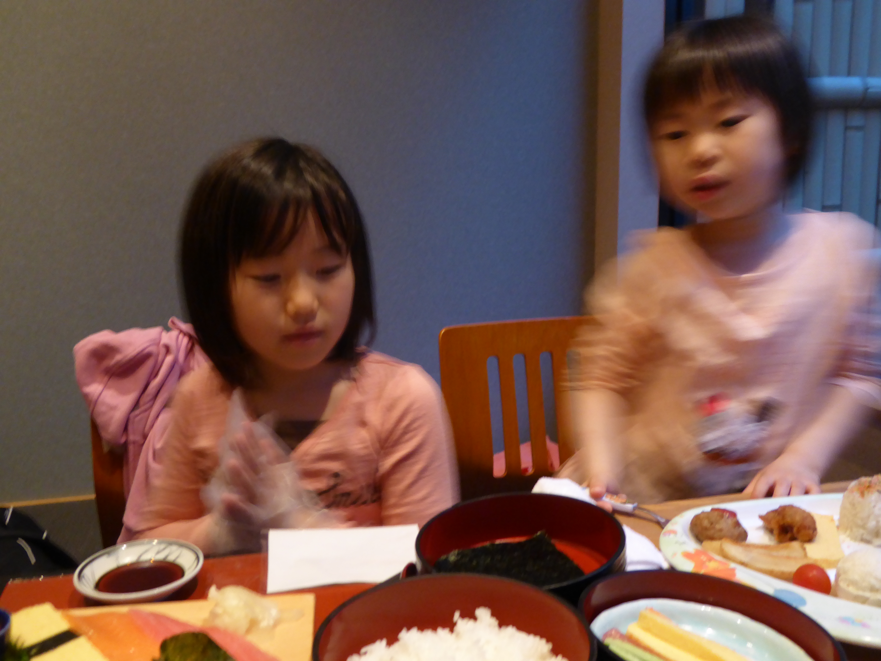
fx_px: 840
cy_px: 330
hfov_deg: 55.4
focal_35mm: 33
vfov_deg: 42.9
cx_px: 440
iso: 400
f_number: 3.6
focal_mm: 5.8
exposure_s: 1/6
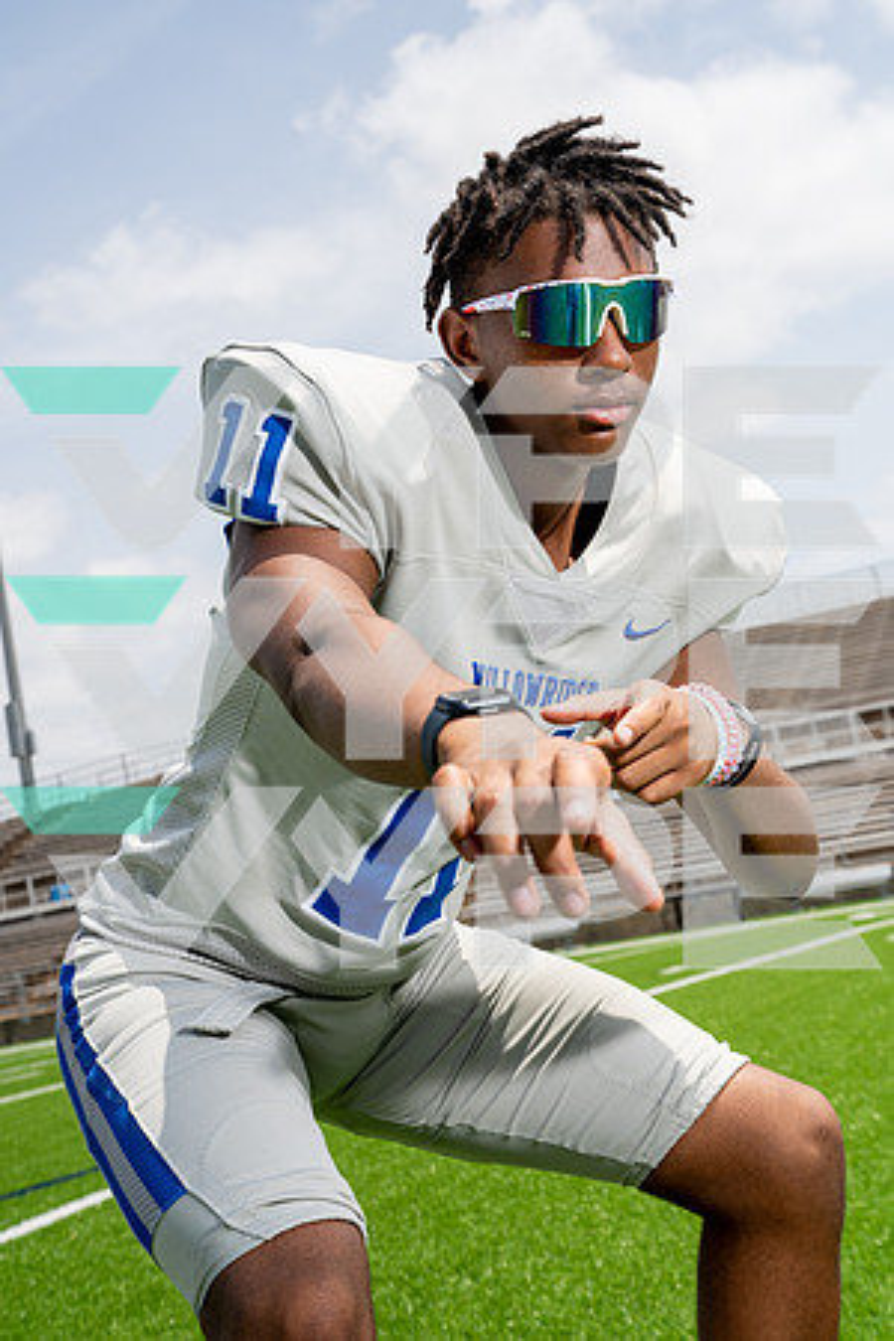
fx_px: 1937
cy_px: 670
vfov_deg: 38.2
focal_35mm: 52
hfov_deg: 26.0
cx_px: 447
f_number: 8
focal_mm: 52
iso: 100
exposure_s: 1/250
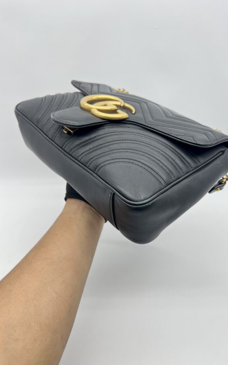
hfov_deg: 44.4
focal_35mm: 28
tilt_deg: -28.9
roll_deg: +0.0
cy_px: 184
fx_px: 278
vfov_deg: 66.5
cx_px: 132
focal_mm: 5.7
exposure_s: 1/100
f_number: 1.5
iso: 40
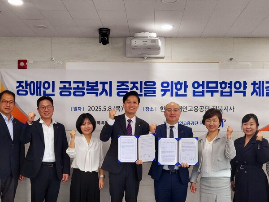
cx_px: 134
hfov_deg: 67.3
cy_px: 101
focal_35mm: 26
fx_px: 202
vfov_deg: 53.1
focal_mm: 4.25
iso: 125
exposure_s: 1/120
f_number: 1.8
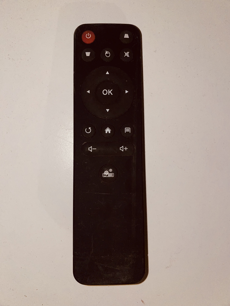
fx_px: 230
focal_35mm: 26
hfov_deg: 53.1
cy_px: 153
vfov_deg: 67.3
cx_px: 115
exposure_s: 1/80
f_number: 1.6
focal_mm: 4.2
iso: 40
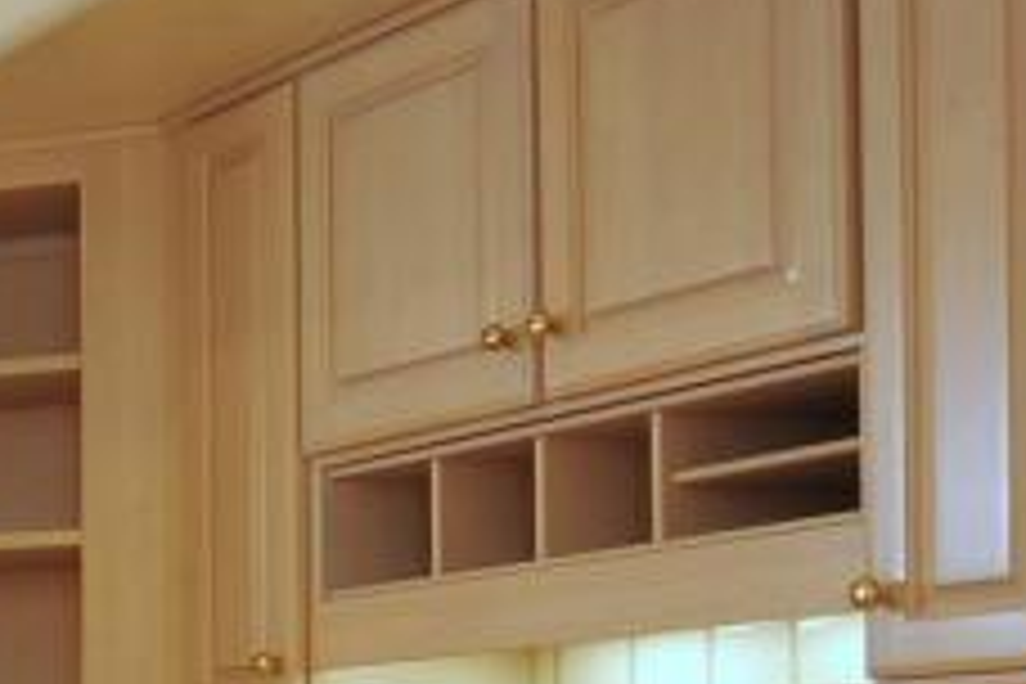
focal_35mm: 91
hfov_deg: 17.4
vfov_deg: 14.5
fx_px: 2593
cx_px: -918
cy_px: 837
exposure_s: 1/30
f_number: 6.3
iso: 500
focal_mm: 18
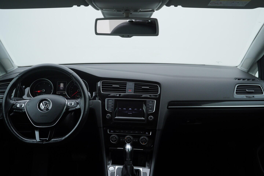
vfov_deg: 36.9
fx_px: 264
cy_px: 88
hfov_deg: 53.1
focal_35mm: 36
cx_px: 132
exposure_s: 1/60
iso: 125
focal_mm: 24
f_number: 4
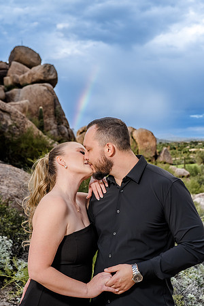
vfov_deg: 43.6
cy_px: 153
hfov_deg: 29.9
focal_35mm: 45
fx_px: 382
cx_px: 102
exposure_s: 1/250
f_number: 5.6
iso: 200
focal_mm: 45
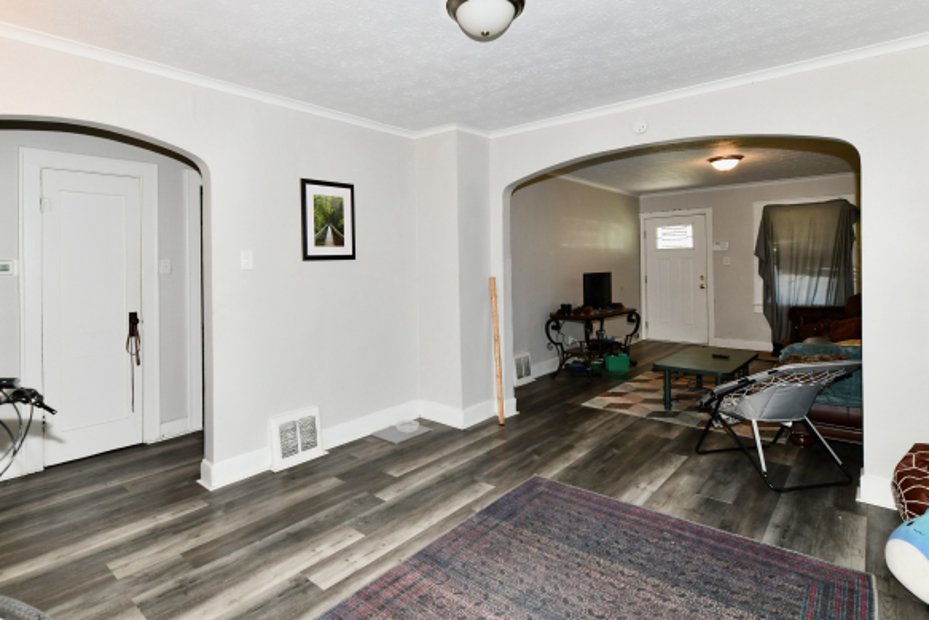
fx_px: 465
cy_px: 279
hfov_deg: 89.7
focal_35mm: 18
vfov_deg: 67.3
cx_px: 421
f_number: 6.3
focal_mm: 14
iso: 640
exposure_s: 1/60
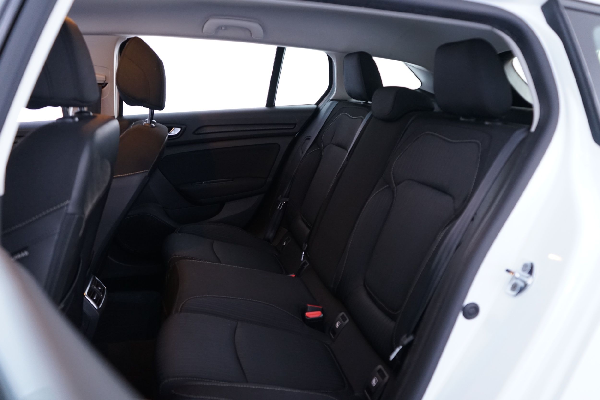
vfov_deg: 45.0
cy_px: 200
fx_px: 483
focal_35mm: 29
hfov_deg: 63.7
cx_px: 300
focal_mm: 29
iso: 2000
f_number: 4
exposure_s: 1/20
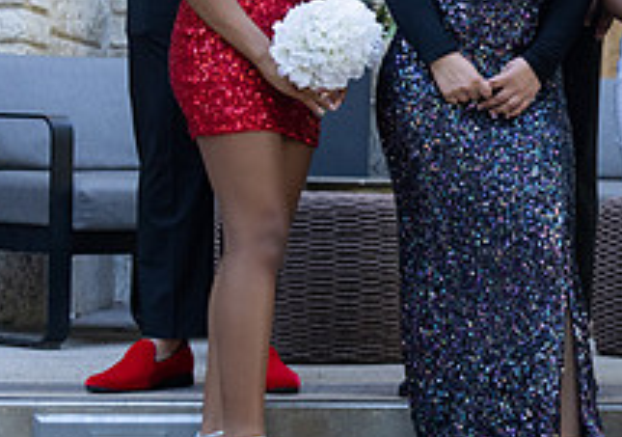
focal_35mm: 210
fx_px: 3689
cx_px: 797
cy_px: -5
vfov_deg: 6.8
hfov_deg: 9.5
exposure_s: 1/320
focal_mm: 70
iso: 1600
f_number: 4
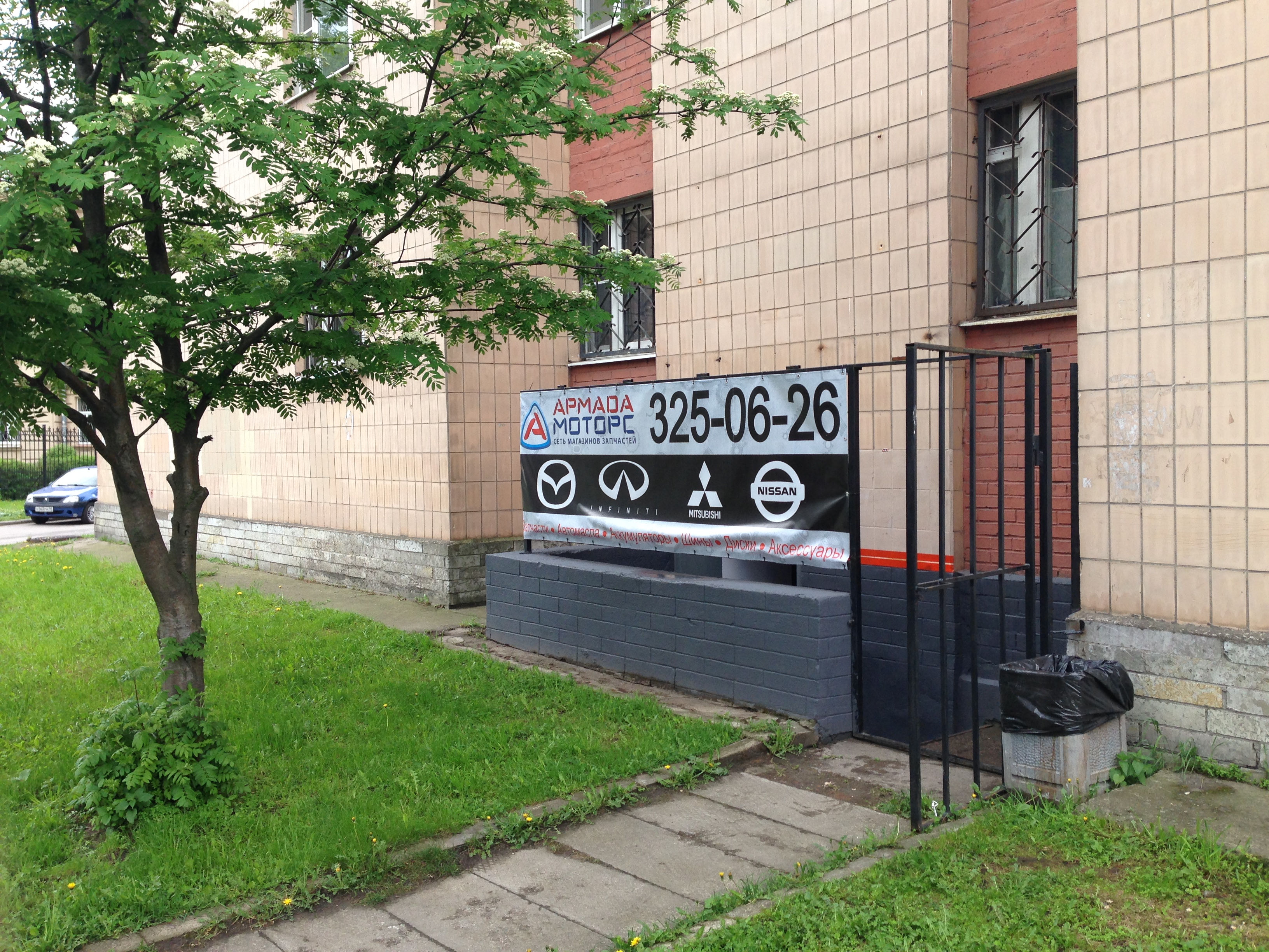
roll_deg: +0.3
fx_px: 1210
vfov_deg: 42.9
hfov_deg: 55.4
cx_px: 634
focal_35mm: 33
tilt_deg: -1.6
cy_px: 476
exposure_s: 1/157
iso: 50
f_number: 2.4
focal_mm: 4.12
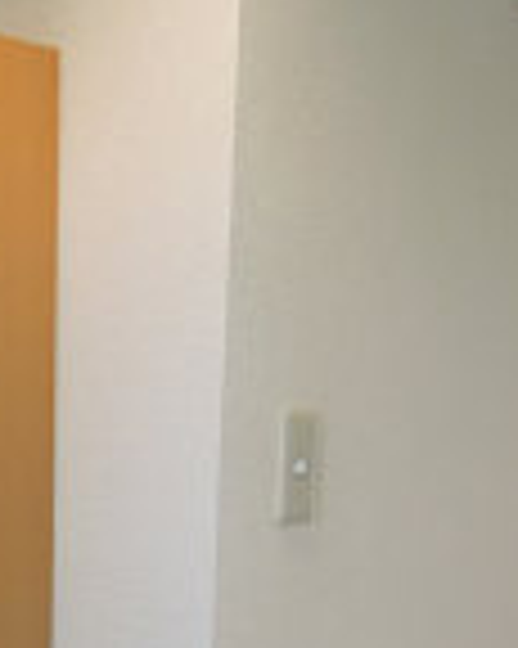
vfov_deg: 22.3
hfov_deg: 17.9
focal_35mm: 78
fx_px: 1496
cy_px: 801
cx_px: -212
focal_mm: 4.3
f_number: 2.2
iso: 160
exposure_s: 1/60
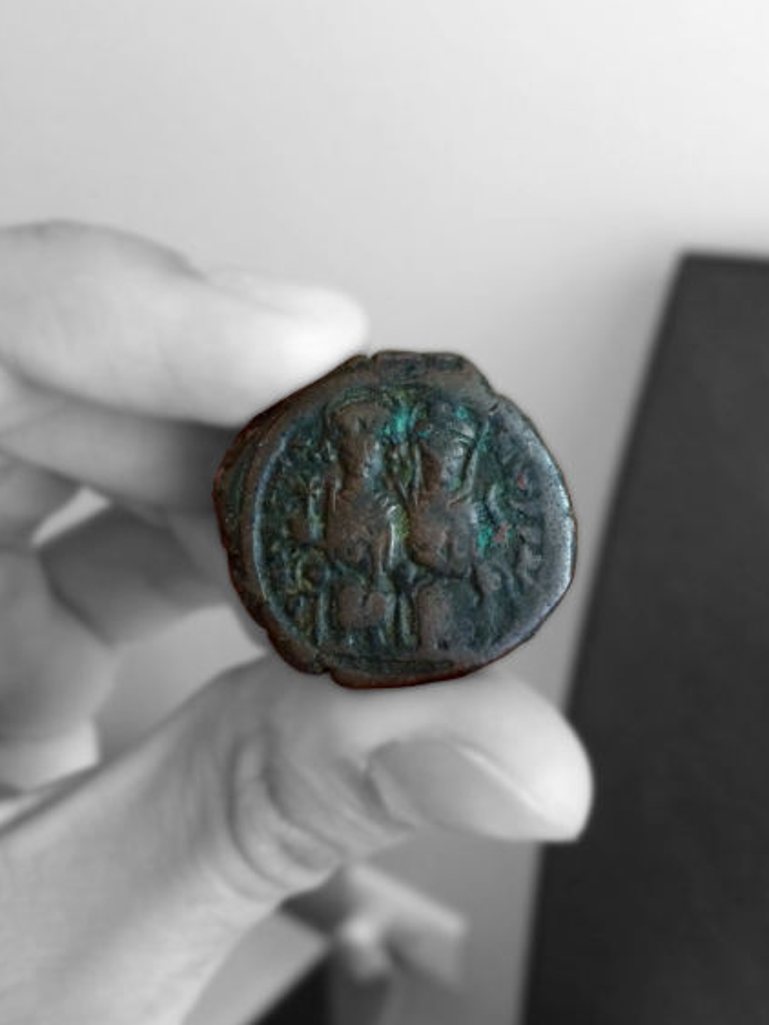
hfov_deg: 44.1
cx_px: 388
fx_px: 948
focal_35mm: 32
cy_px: 512
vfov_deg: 56.8
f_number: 2.2
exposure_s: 1/24
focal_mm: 4.12
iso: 320
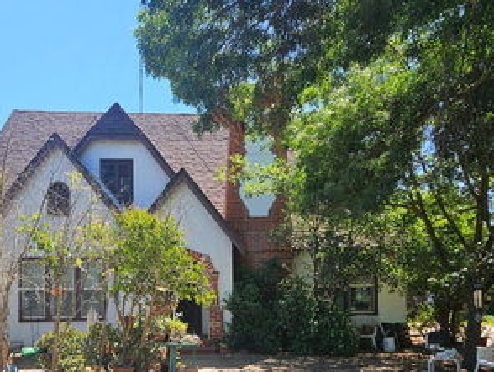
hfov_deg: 46.4
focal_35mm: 40
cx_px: 187
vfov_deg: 35.2
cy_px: 279
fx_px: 571
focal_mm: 5.4
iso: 25
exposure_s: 1/736
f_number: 1.8
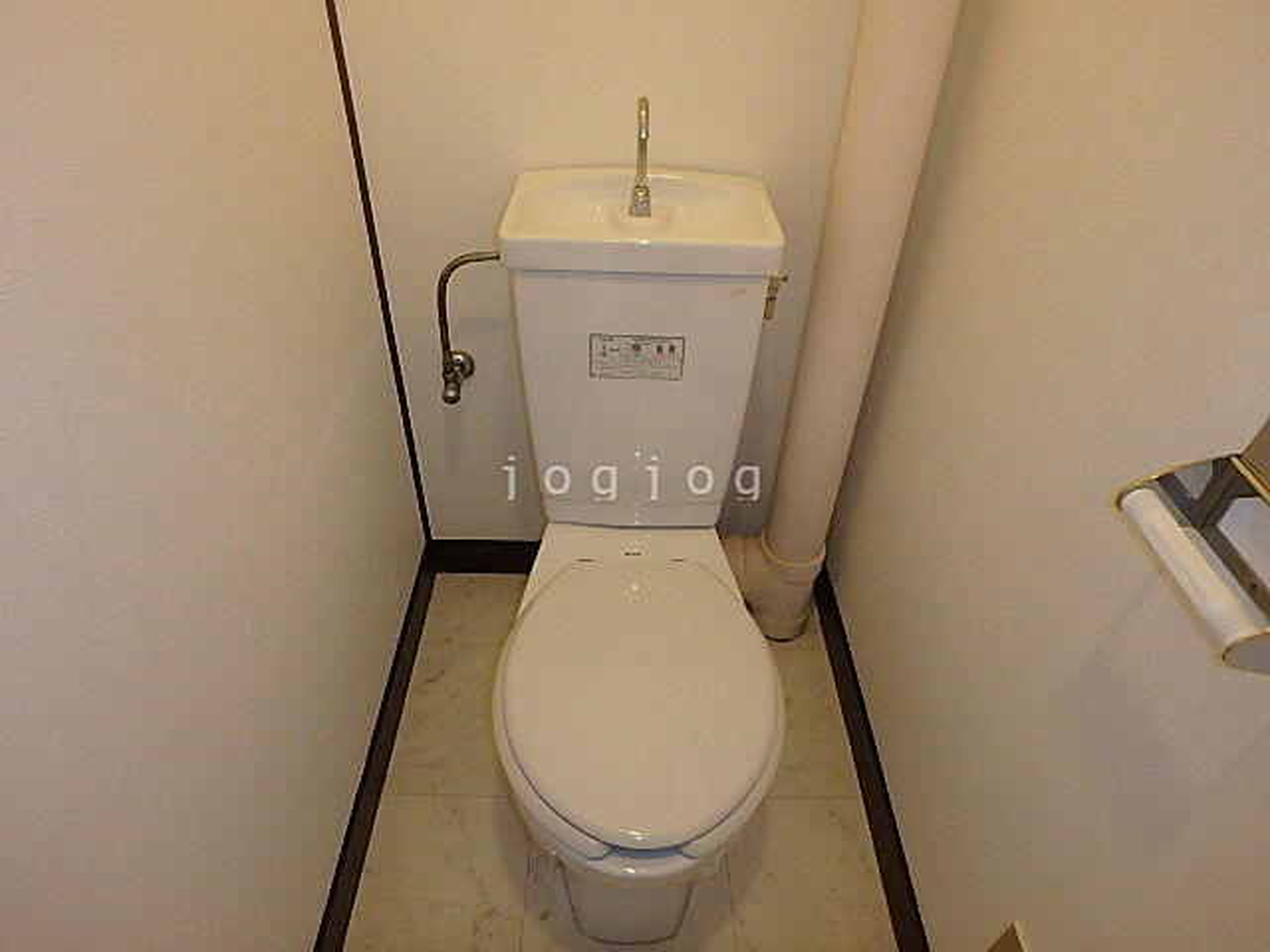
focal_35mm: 21
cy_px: 476
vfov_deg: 63.4
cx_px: 635
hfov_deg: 79.0
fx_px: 770
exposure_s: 1/30
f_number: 3.5
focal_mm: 3.7
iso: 400
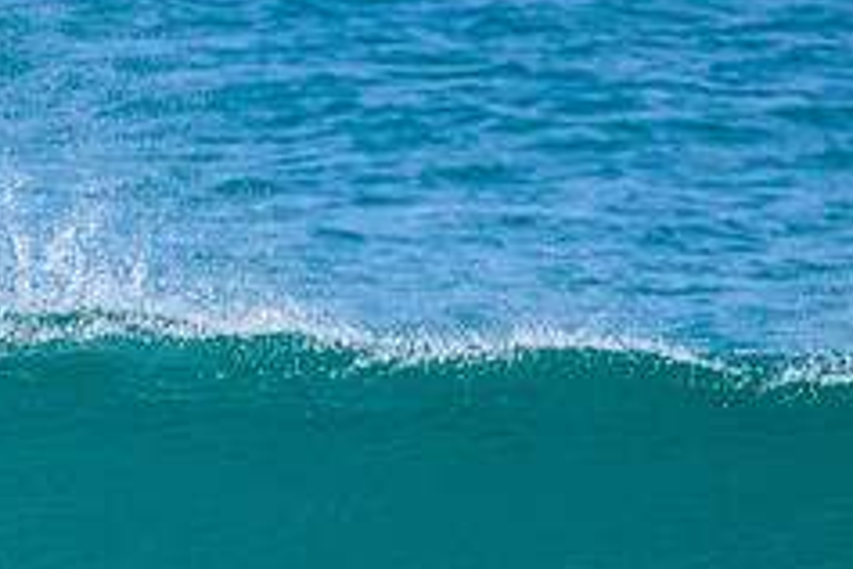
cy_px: 558
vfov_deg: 0.5
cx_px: -304
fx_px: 63804
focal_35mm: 2693
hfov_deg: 0.8
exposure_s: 1/2000
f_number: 6.3
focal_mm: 800
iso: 400
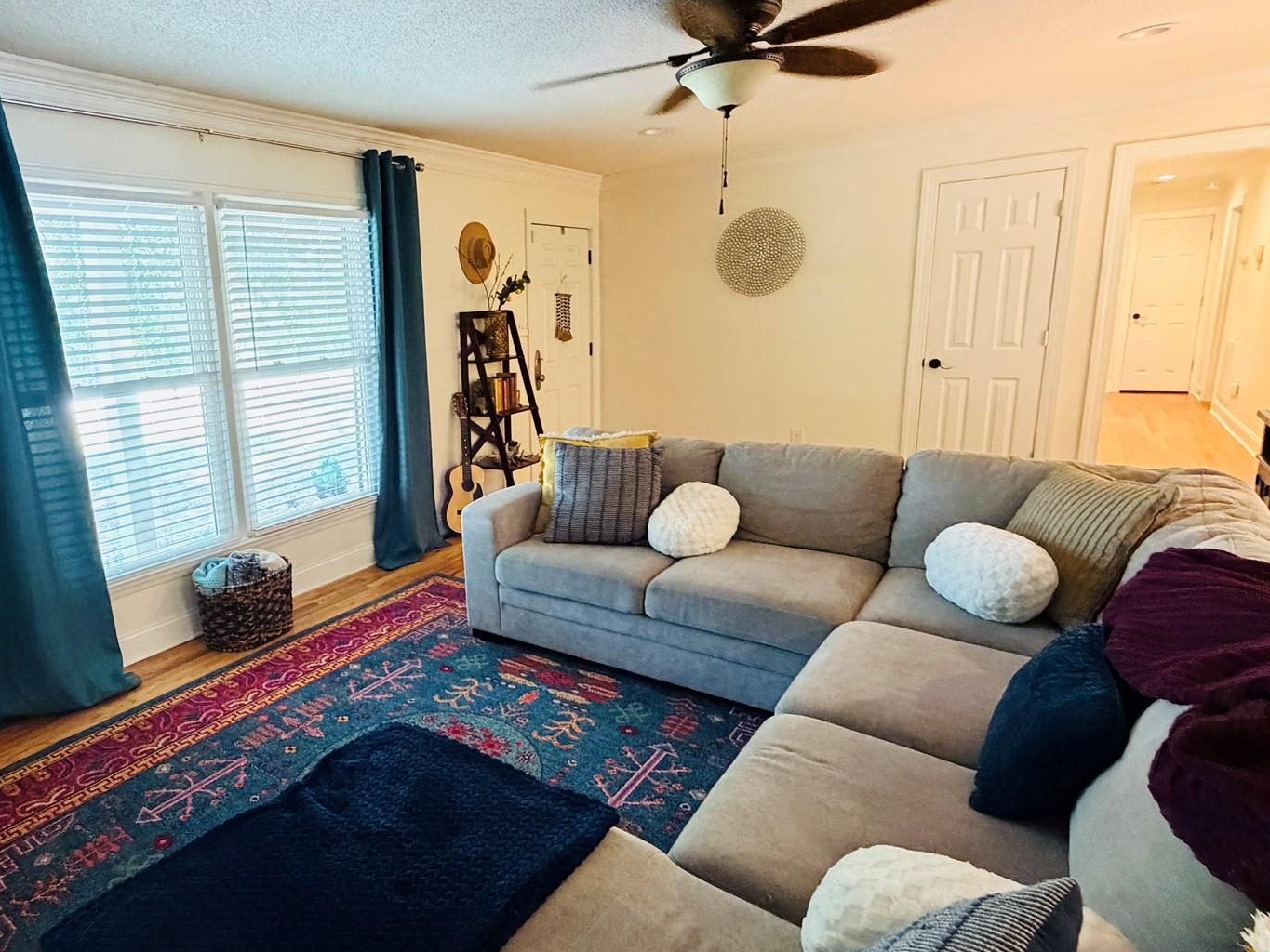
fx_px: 771
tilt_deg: -12.1
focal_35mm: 21
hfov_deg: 76.3
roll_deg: +3.5
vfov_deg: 63.5
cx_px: 416
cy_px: 470
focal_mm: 2.22
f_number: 2.2
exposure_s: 1/60
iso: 640
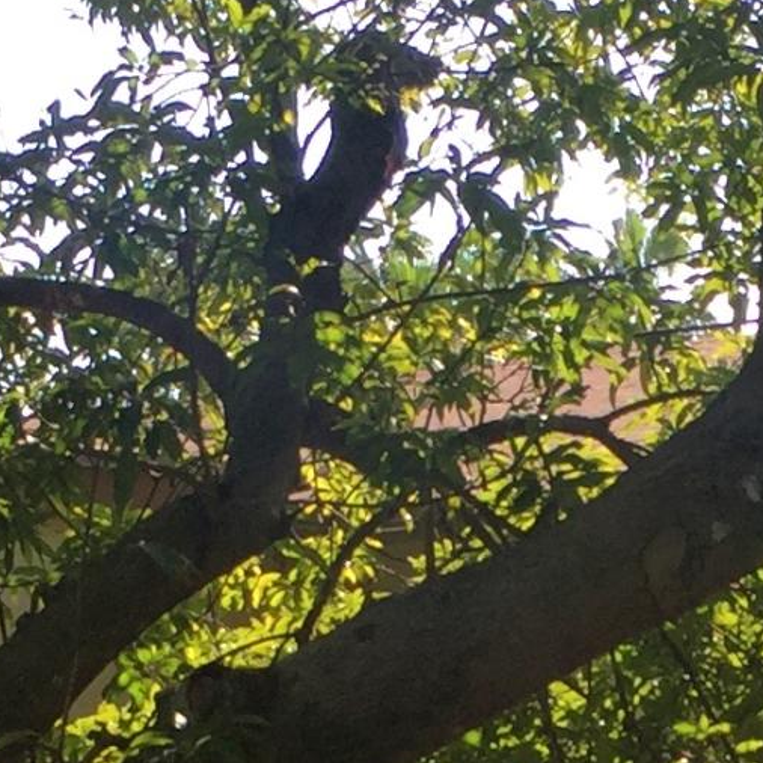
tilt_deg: -1.7
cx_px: 724
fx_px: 3790
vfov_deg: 11.2
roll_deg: -0.8
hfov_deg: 11.4
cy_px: 951
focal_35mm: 152
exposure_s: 1/534
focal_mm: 4.15
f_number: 2.2
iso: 32
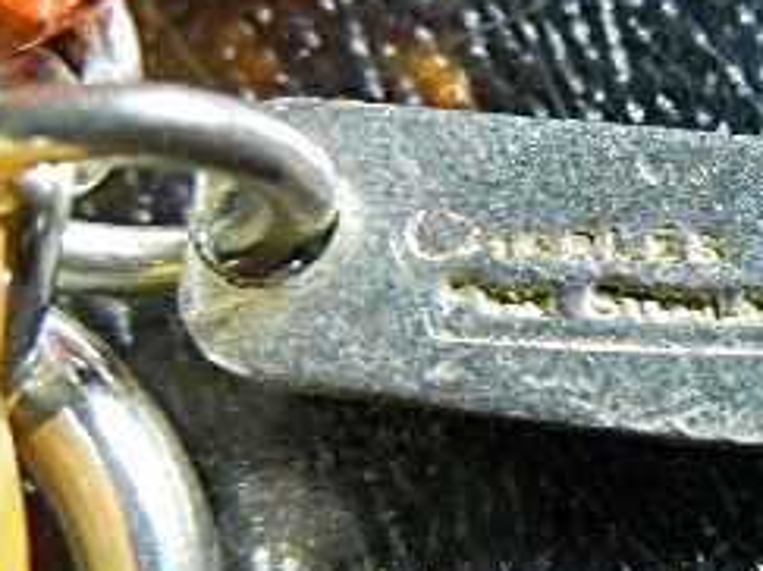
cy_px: 260
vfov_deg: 18.6
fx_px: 1740
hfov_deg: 24.0
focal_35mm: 79
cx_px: 691
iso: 400
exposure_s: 1/34.2
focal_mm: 5.4
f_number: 3.5
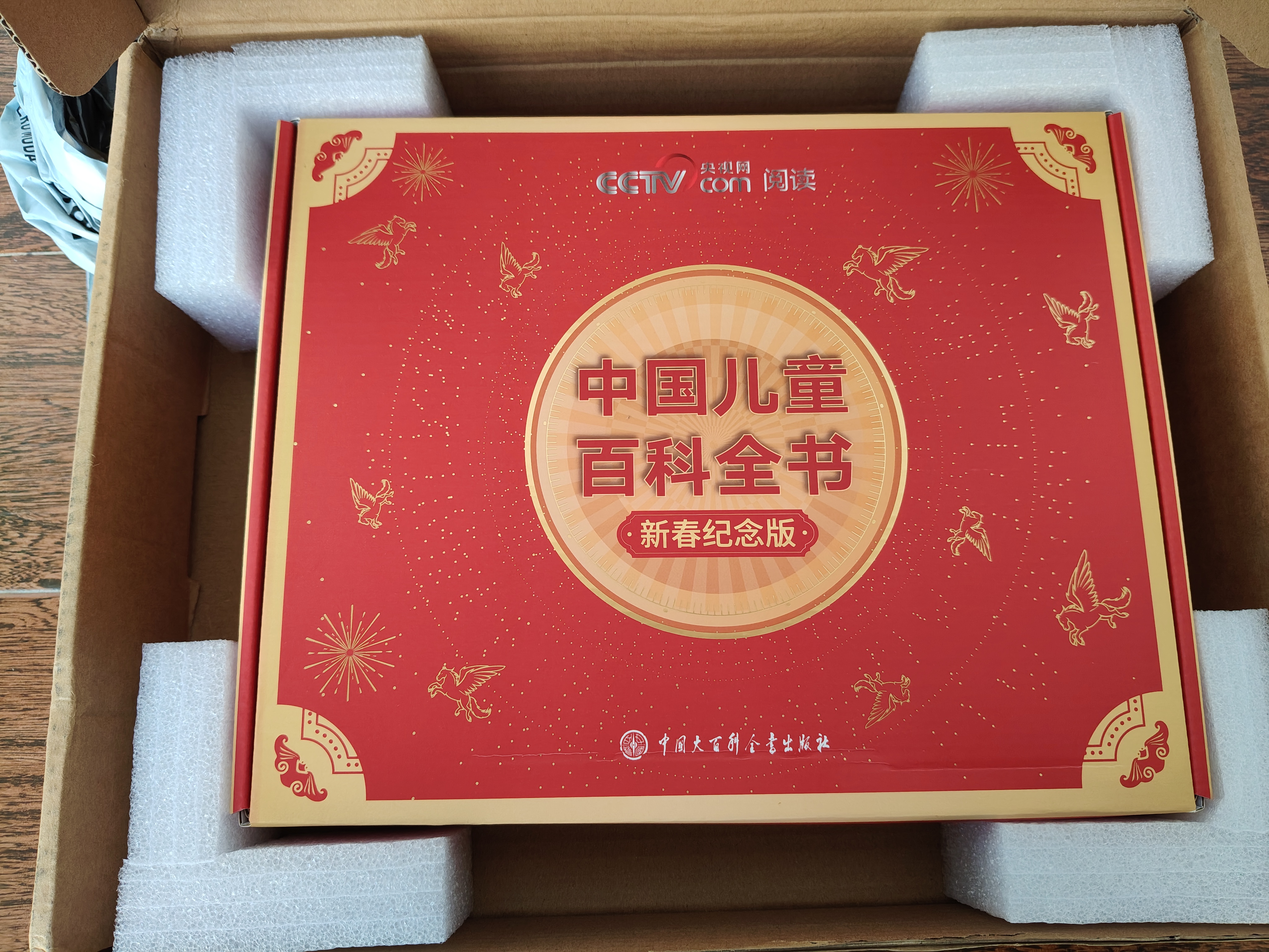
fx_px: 953
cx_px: 634
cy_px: 476
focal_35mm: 26
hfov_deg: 67.3
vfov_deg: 53.1
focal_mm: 4.84
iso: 416
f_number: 1.88
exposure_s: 1/100
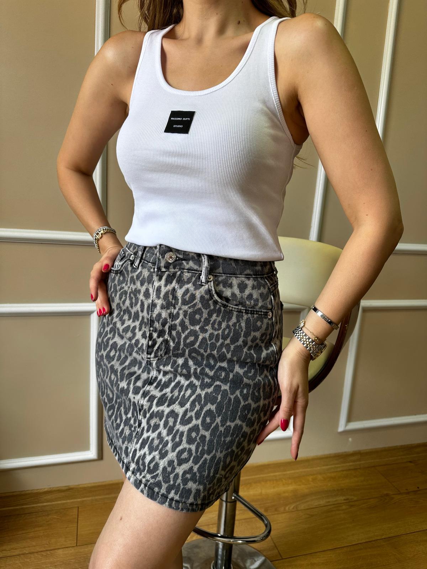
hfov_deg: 56.8
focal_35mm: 24
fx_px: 395
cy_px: 284
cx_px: 214
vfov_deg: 71.6
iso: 80
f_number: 1.78
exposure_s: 1/121
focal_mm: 6.86
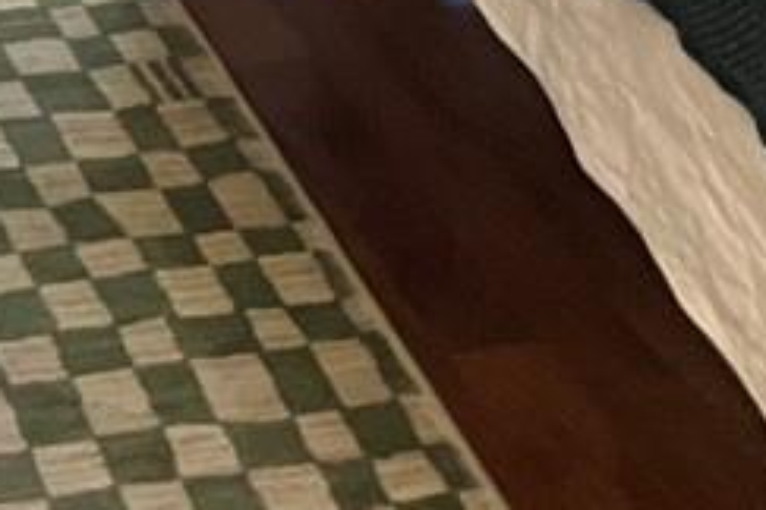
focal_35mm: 192
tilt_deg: -6.3
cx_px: 435
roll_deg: -0.7
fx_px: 4085
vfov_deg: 6.3
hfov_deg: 10.7
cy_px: -1228
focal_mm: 3.99
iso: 200
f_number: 1.8
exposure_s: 1/60
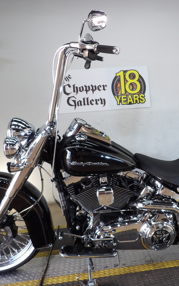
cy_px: 141
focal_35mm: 35
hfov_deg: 35.6
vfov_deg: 55.3
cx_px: 131
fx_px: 273
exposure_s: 1/33
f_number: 3.2
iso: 127
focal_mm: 4.3
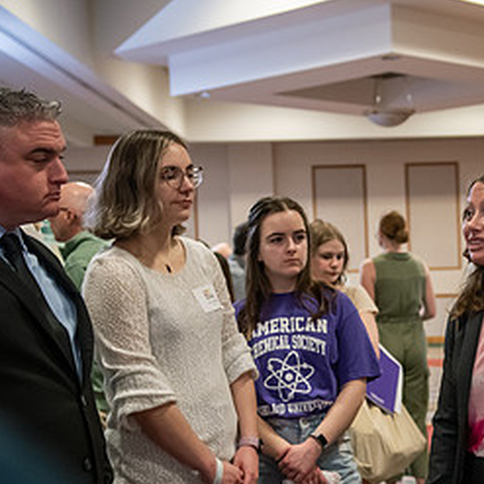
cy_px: 348
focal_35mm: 76
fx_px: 1202
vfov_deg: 22.6
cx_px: 433
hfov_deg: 22.2
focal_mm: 38
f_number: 3.2
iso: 2500
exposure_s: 1/200
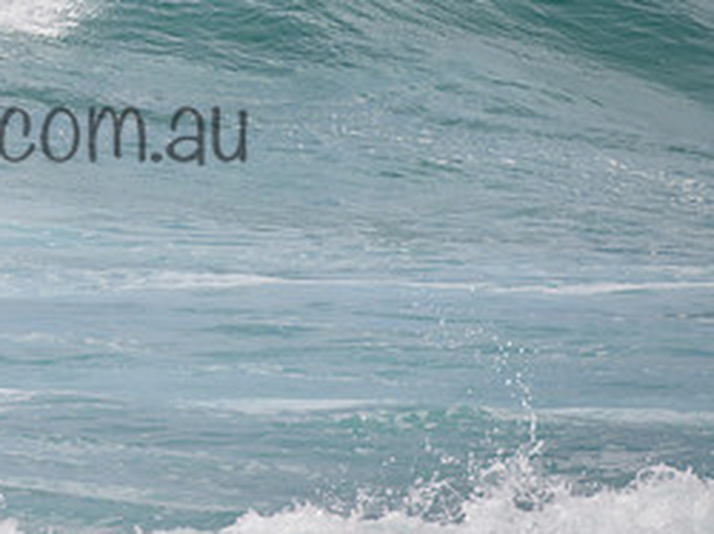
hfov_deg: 1.6
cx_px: 50
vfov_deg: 1.2
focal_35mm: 1228
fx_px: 25305
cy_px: -97
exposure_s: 1/2000
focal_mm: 400
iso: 220
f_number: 5.6
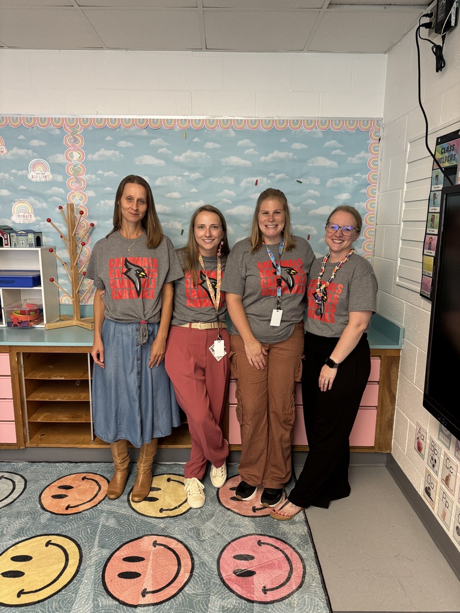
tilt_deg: -11.9
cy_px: 306
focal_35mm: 24
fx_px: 425
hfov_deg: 56.8
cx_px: 230
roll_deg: -0.6
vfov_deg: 71.6
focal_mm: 6.76
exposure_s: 1/60
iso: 320
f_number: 1.78
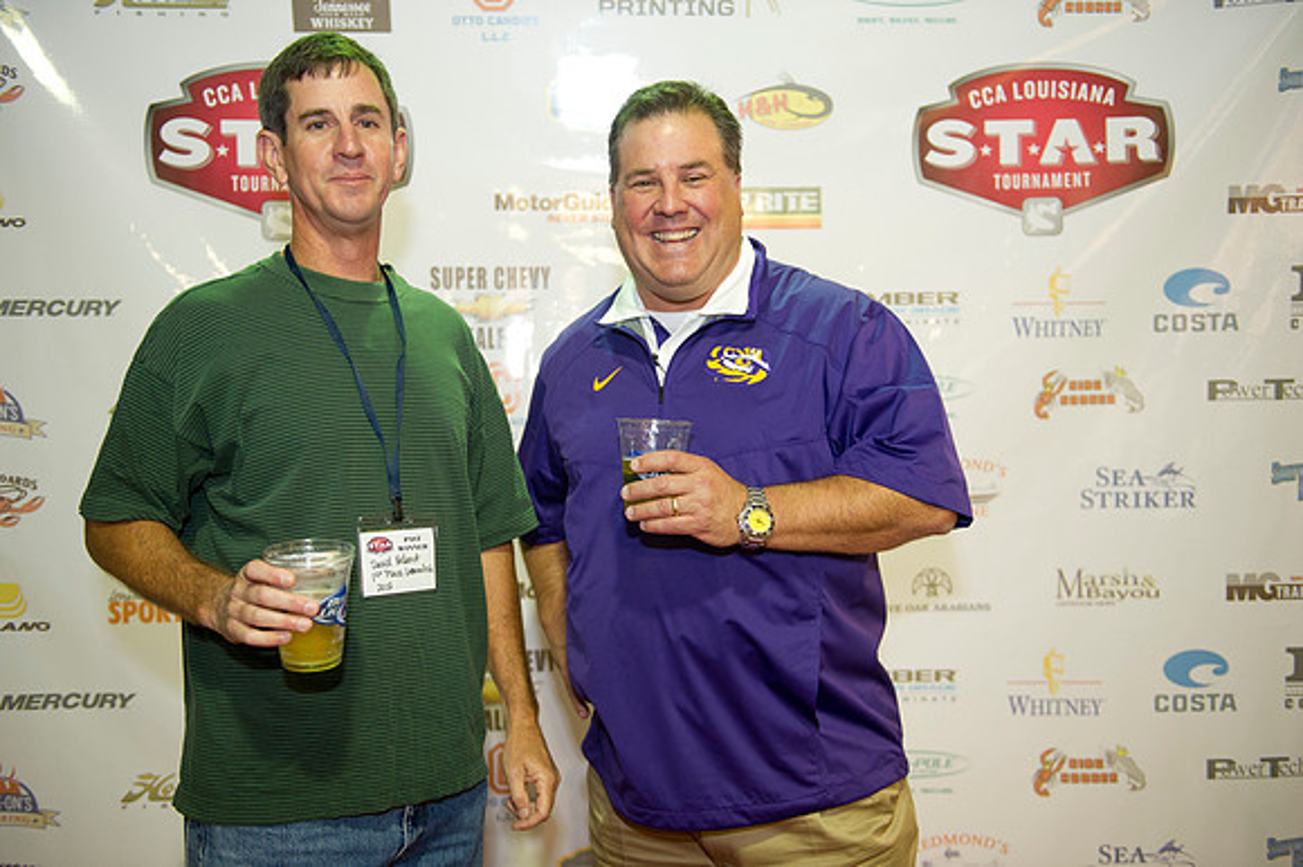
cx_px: 652
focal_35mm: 36
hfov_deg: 53.2
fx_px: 1302
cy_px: 434
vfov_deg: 36.8
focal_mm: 36
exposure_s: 1/60
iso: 1250
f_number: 2.8
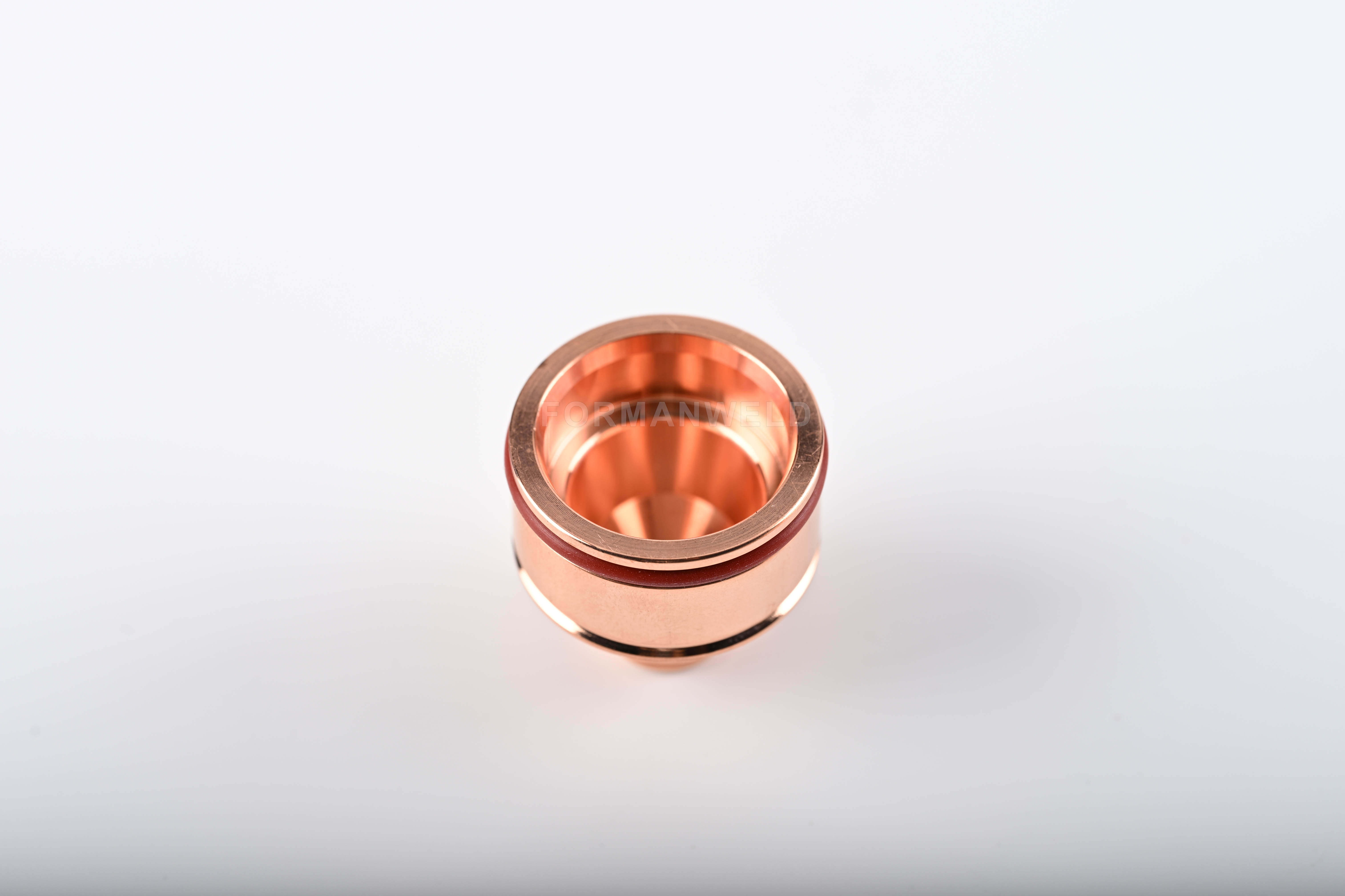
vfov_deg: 13.0
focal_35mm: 105
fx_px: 3923
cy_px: 448
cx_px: 672
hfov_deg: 19.5
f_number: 10
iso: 100
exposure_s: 1/200
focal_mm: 105
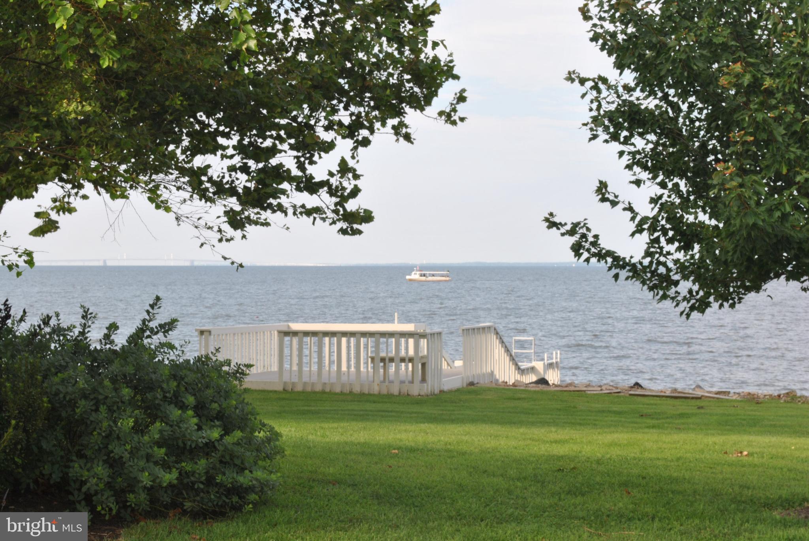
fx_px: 1856
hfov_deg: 24.6
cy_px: 270
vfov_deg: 16.6
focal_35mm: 82
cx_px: 404
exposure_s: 1/40
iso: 200
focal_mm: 55
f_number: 5.6
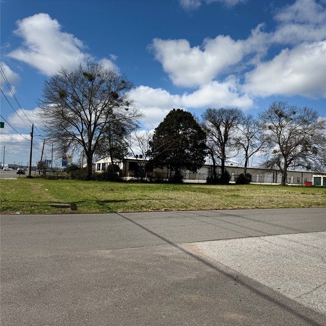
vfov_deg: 55.6
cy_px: 166
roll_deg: -2.8
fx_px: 309
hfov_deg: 54.3
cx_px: 222
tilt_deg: +2.3
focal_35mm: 29
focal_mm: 6.76
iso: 80
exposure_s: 1/7937
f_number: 1.78
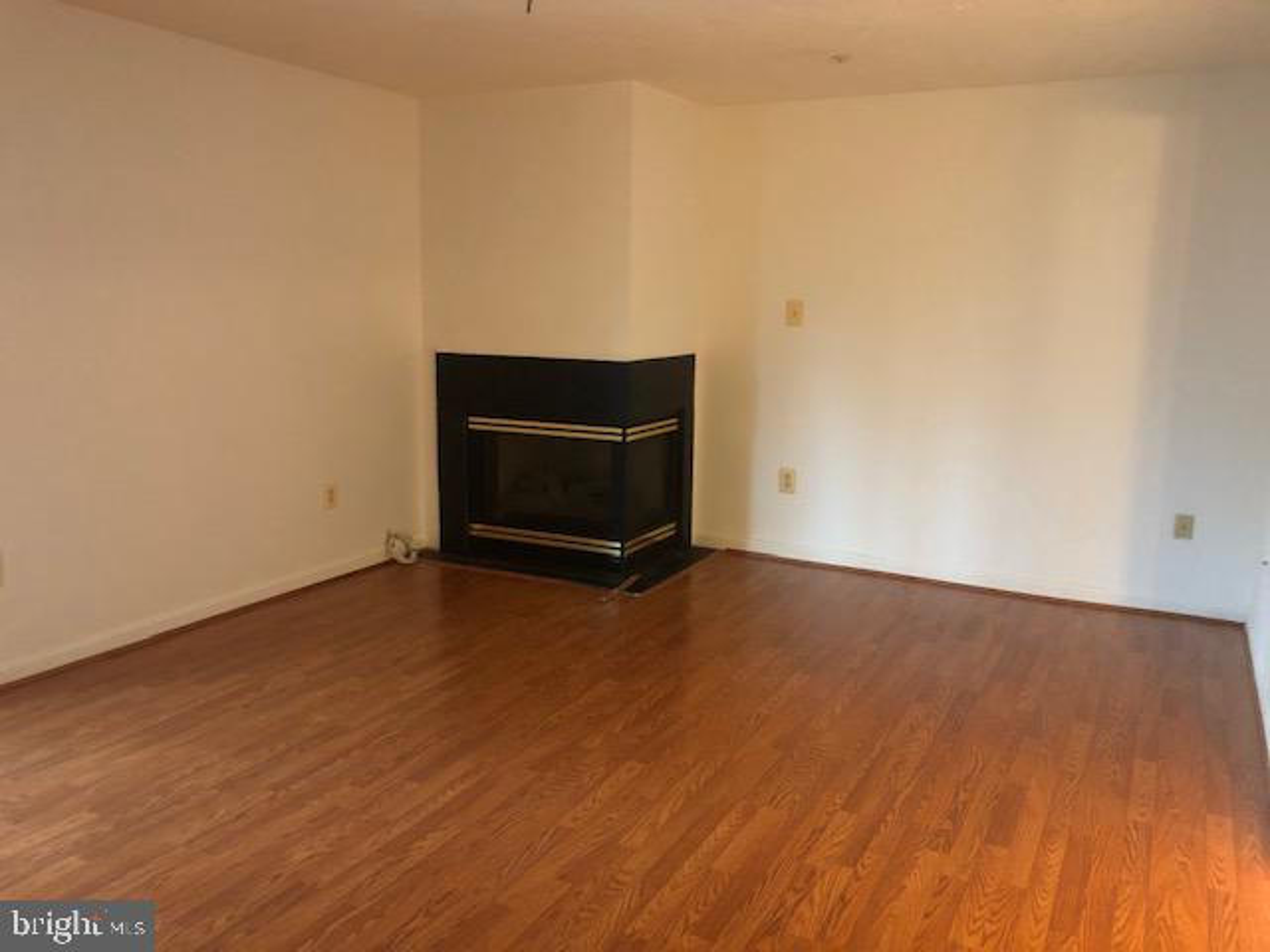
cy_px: 476
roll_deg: -1.7
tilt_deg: -10.1
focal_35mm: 28
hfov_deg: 63.4
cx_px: 635
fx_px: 1027
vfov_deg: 49.7
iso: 100
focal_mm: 3.99
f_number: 1.8
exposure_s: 1/4
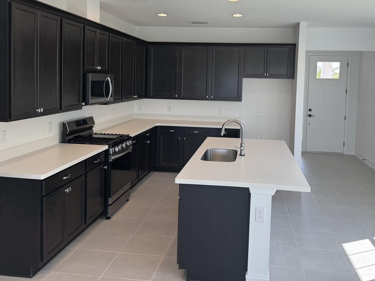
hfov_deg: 55.2
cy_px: 97
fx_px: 357
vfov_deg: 42.4
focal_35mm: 33
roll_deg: -1.5
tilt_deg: -3.7
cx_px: 210
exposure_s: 1/244
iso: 64
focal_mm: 6.76
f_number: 1.78
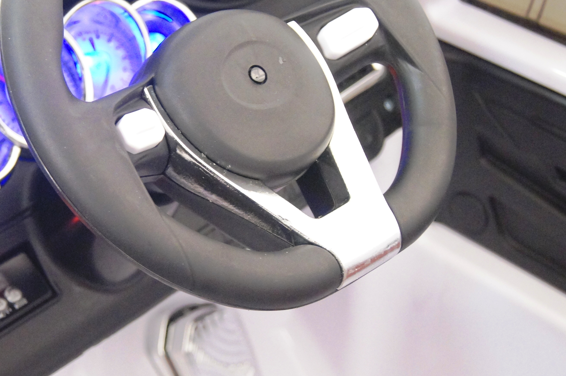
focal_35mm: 98
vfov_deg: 13.9
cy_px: 195
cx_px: 122
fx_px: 1538
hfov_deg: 20.6
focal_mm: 35
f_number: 4.5
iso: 3200
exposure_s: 1/50
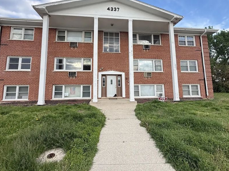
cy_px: 73
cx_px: 117
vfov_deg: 71.2
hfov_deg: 87.7
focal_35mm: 18
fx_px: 119
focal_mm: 2.22
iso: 64
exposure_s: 1/411
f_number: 2.2
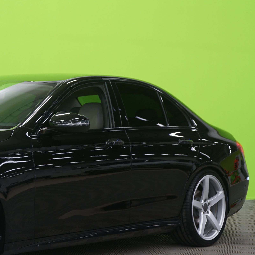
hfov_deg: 16.2
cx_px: -14
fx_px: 875
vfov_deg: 16.6
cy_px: 127
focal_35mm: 105
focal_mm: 50
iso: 400
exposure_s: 1/6
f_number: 5
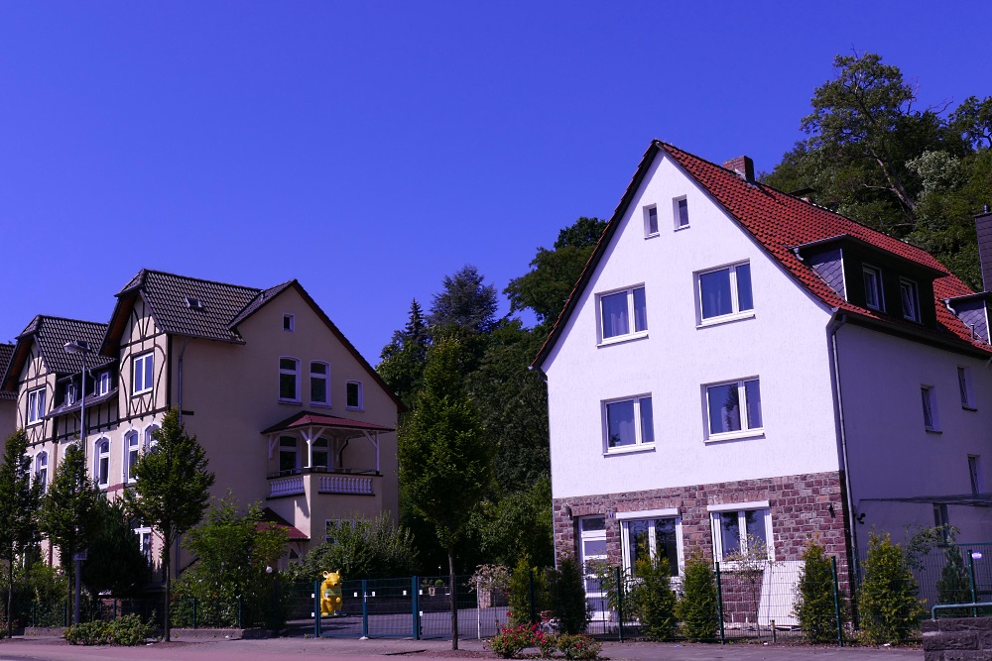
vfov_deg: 30.5
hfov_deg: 44.5
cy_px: 330
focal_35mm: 44
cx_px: 496
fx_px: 1213
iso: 125
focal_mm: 16
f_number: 4.5
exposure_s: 1/1600
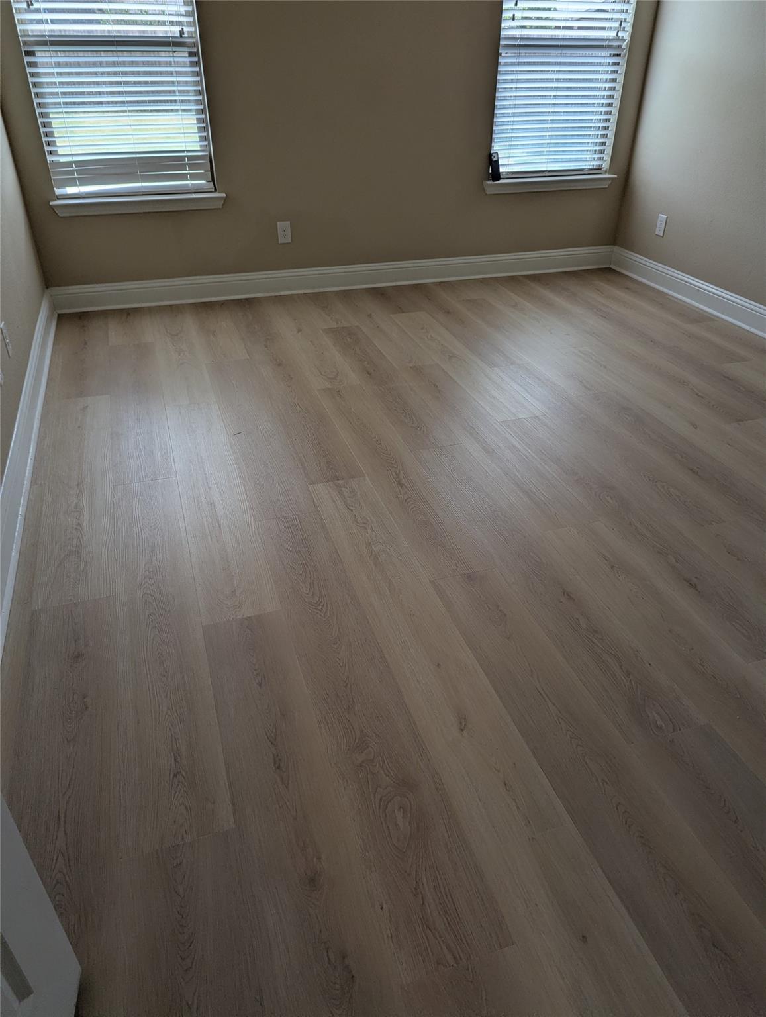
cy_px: 508
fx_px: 706
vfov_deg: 71.5
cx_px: 383
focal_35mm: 24
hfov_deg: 56.9
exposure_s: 1/120
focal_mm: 6.81
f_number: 1.85
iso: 33
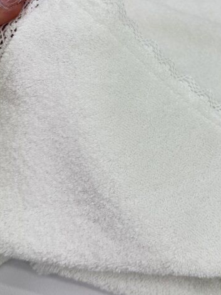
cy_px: 81
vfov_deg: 36.8
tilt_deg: -71.9
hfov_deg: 28.4
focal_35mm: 51
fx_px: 434
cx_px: 143
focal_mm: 6.76
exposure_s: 1/980
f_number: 1.78
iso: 80
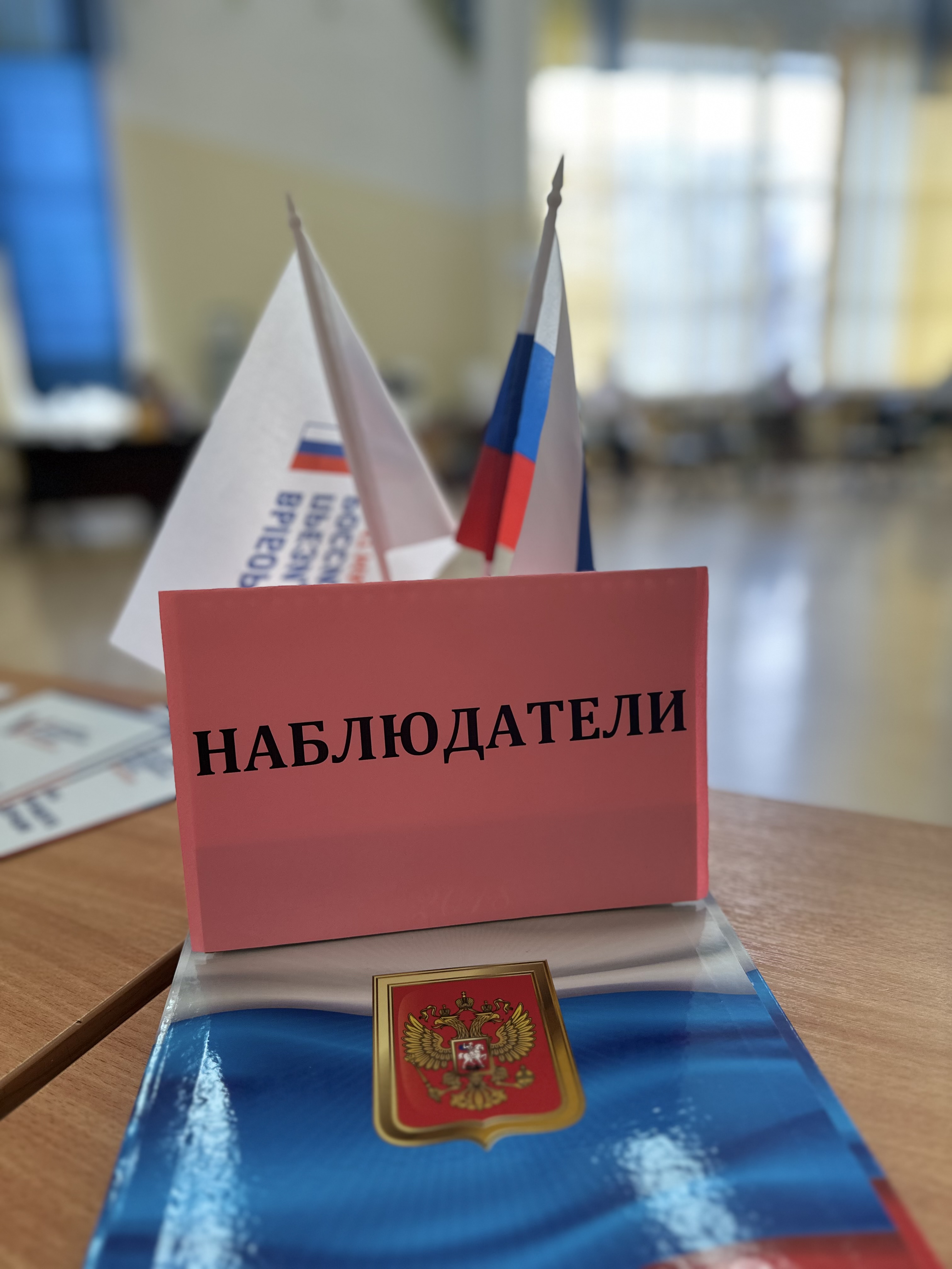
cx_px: 476
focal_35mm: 24
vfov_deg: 71.6
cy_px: 634
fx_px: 880
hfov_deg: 56.8
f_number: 1.78
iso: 80
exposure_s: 1/100
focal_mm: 6.86
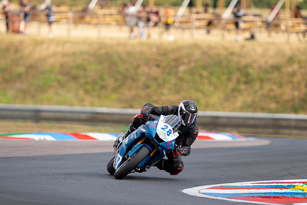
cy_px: 94
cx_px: 140
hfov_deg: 4.7
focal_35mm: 435
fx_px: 3709
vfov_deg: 3.2
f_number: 4
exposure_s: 1/400
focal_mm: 400
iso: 64
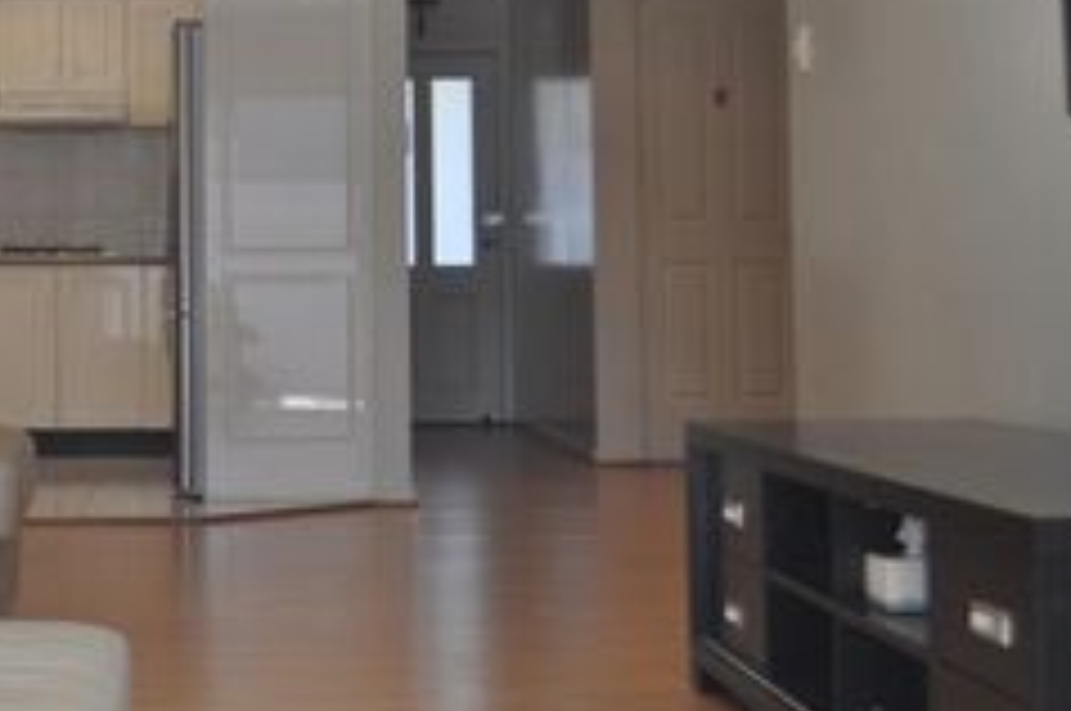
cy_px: 169
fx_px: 2466
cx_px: 180
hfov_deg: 24.0
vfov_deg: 16.3
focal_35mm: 83
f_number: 5
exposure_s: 1/100
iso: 400
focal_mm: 28
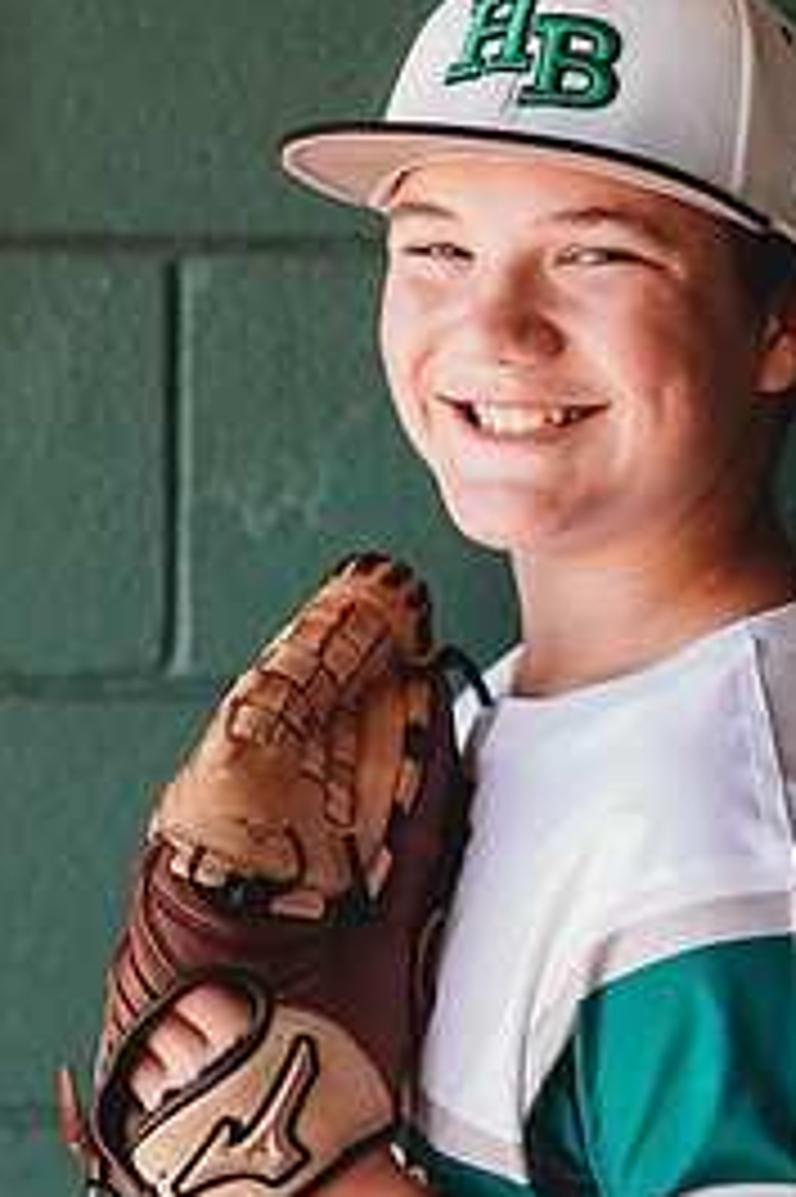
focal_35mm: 144
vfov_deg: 14.3
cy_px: 716
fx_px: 4782
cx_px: 418
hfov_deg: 9.5
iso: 160
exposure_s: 1/200
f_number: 2.5
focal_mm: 85
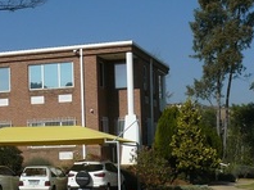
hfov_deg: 21.3
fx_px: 667
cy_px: 142
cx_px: 50
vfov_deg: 16.1
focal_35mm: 91
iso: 100
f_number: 7.1
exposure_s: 1/400
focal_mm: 6
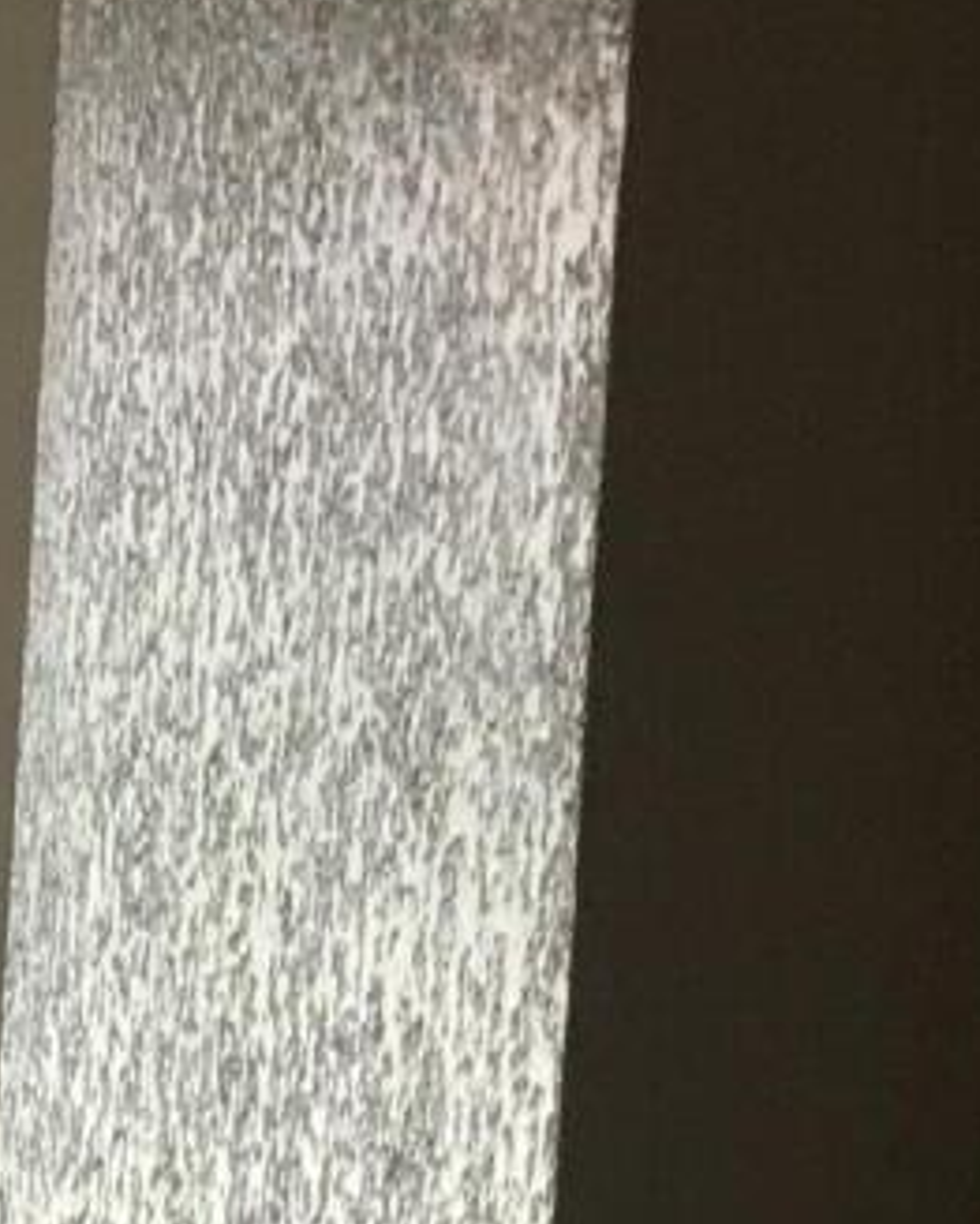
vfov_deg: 10.7
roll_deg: +0.4
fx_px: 6266
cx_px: -1429
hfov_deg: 8.2
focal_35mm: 173
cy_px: 1890
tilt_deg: -9.0
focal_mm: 4.15
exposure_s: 1/30
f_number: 2.2
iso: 25
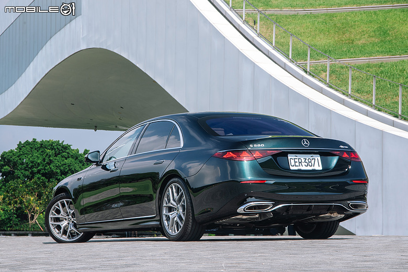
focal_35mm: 95
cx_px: 204
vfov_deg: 14.4
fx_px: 1077
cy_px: 136
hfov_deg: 21.4
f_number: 5.6
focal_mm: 95
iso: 400
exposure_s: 1/250
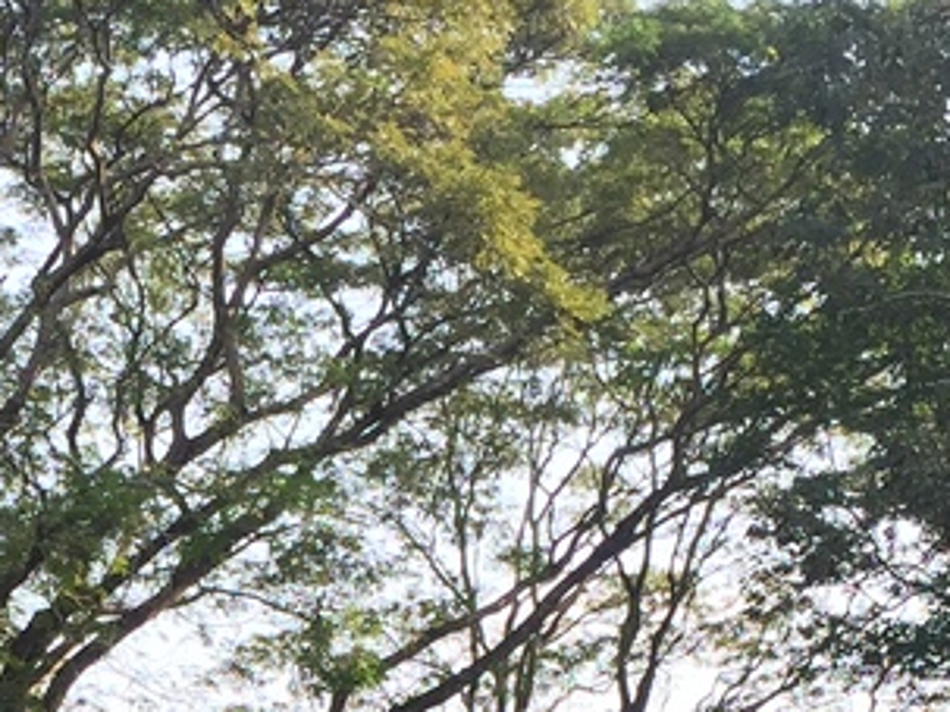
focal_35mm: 115
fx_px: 3155
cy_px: 1073
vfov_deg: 12.3
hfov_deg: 16.8
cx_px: 31
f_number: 2.2
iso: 32
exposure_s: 1/366
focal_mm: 4.15
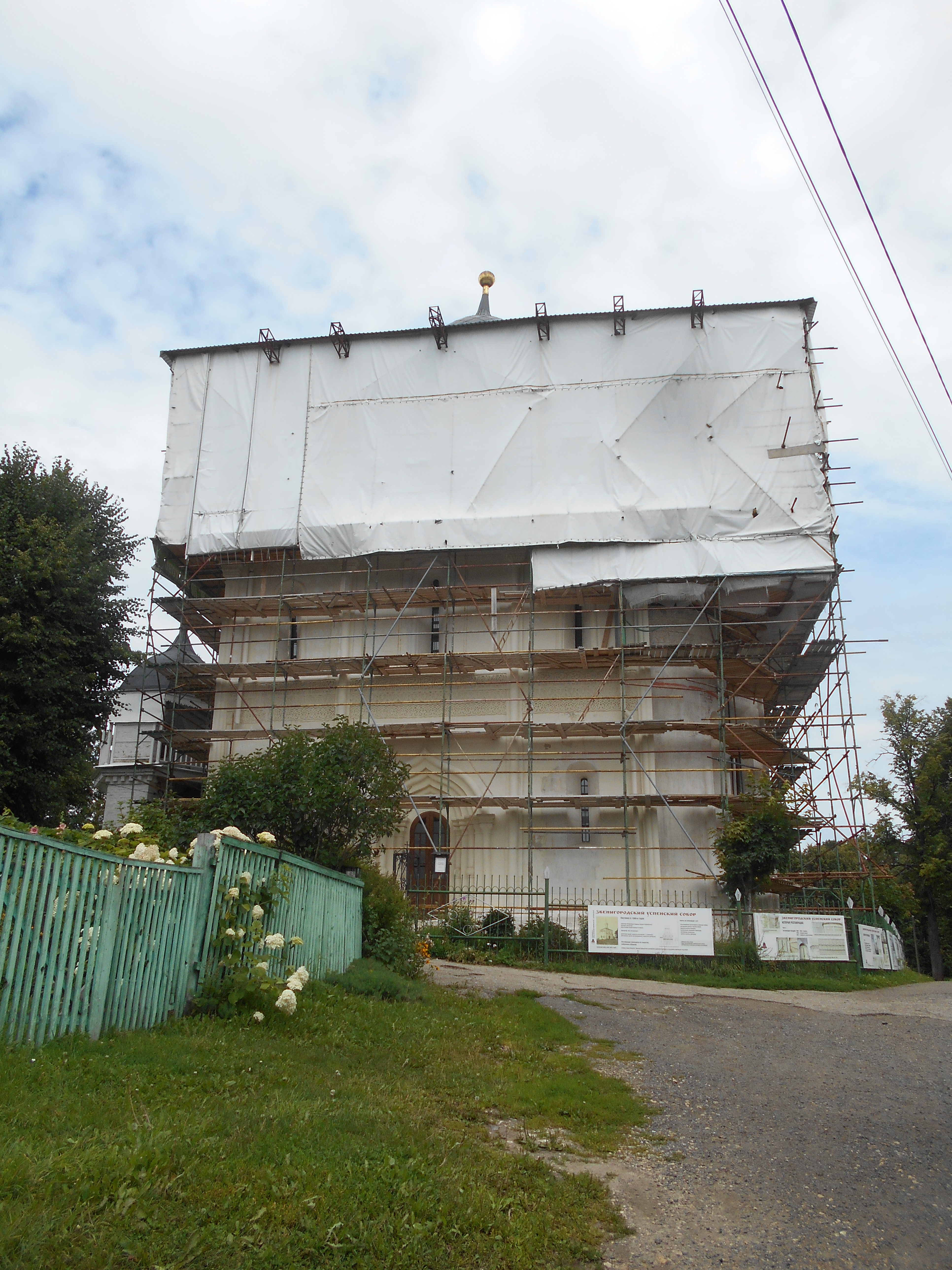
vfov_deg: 67.3
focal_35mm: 26
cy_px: 635
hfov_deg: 53.1
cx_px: 476
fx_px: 953
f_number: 3.2
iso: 80
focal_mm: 4.6
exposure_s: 1/1000
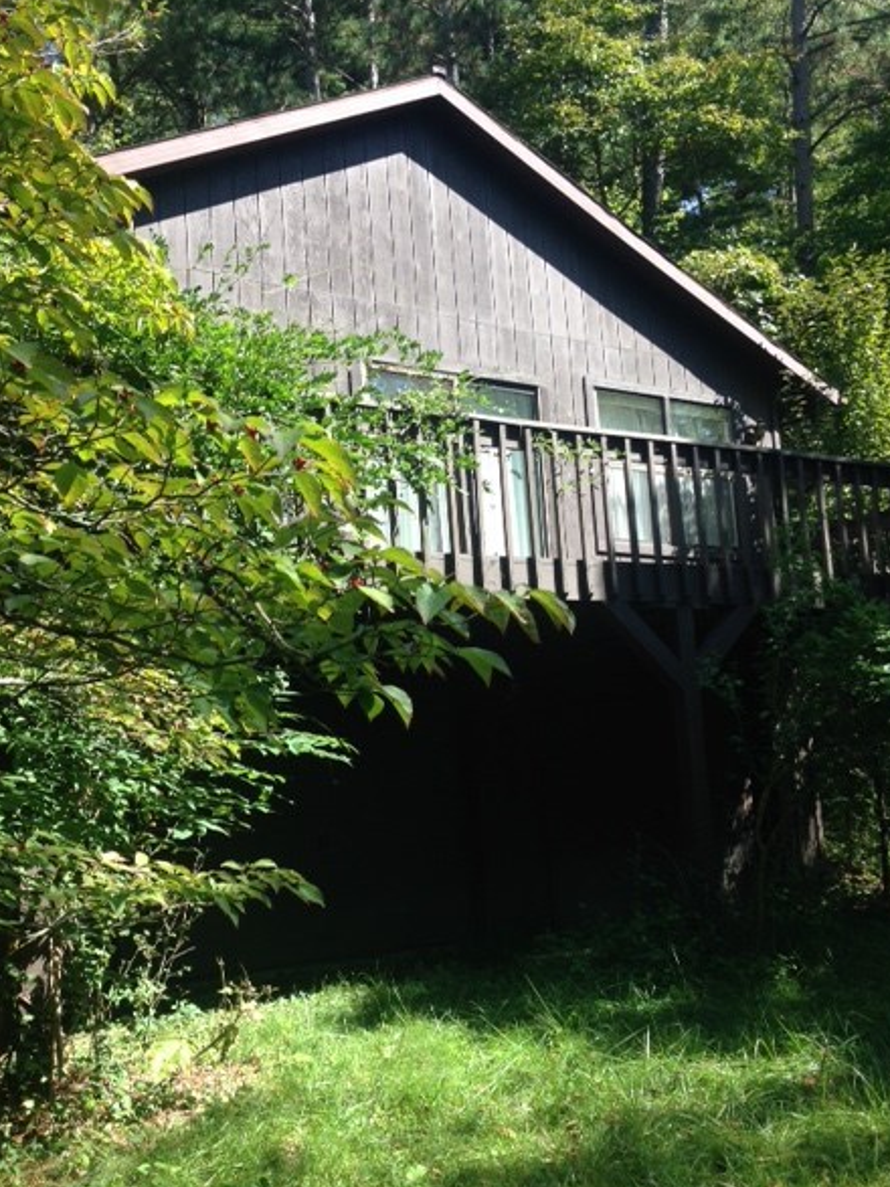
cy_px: 625
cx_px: 465
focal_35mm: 36
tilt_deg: +10.9
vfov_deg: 51.3
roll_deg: +1.8
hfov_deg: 39.6
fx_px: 1235
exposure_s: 1/311
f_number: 2.4
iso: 50
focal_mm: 4.12
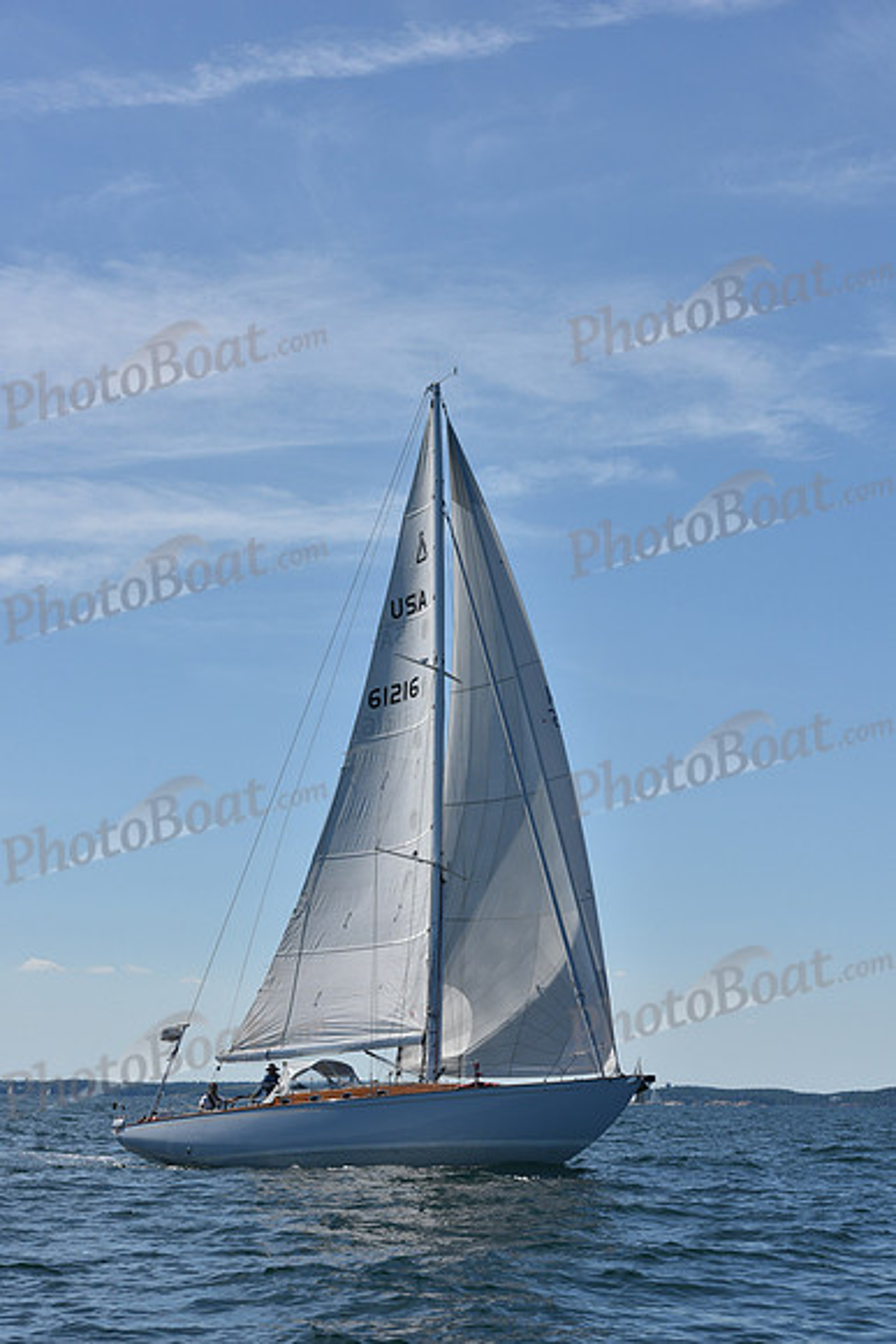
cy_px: 672
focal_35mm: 70
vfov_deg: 28.8
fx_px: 2612
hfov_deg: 19.5
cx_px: 448
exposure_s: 1/1250
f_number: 9
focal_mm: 70
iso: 250
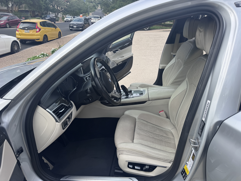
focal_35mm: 24
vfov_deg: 56.8
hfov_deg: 71.6
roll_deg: -0.7
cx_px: 120
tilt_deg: -22.4
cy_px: 90
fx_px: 167
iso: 80
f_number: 1.78
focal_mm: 6.76
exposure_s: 1/1488
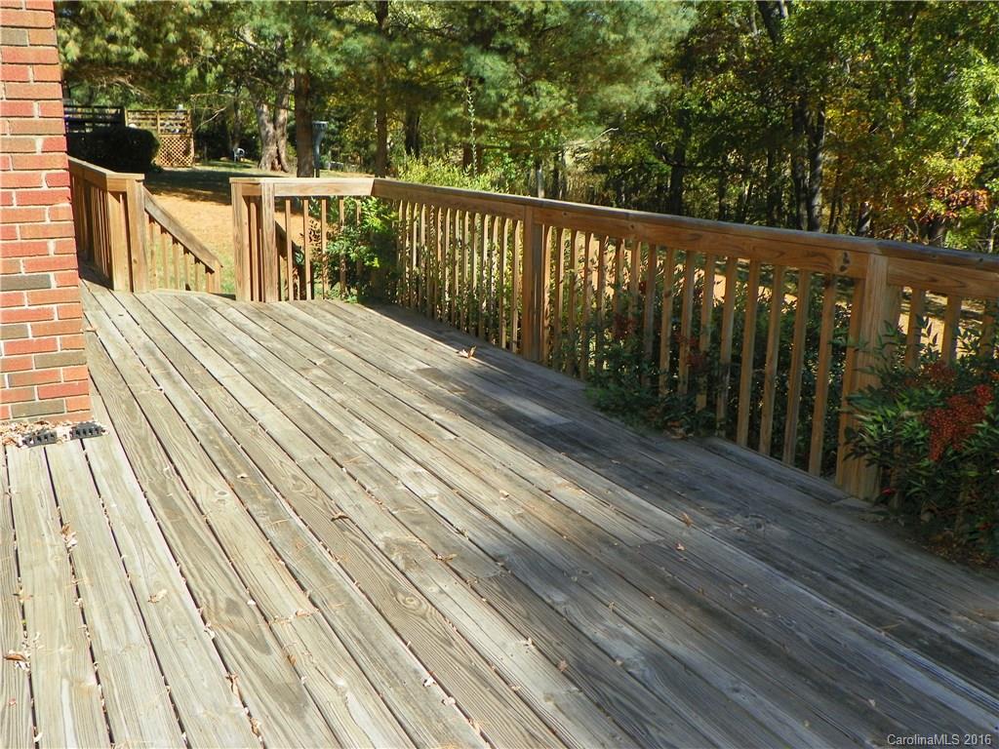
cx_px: 500
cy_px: 374
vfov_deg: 41.8
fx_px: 981
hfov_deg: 54.0
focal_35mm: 34
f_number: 4
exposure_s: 1/320
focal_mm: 6.1
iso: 64
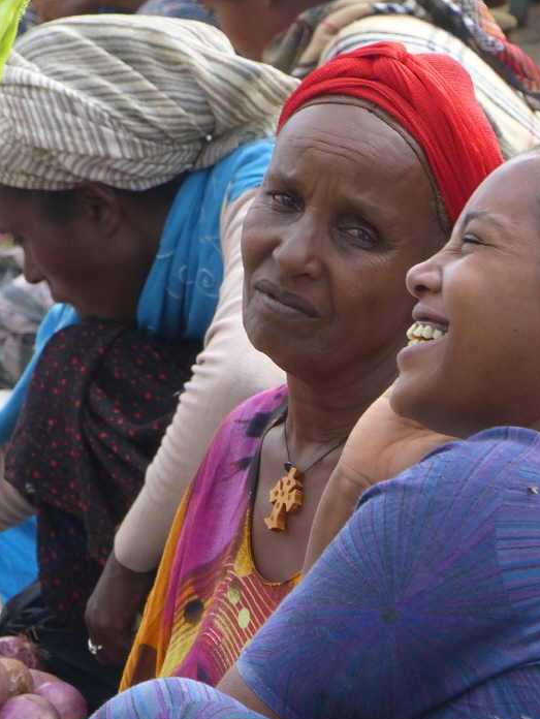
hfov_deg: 5.1
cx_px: 354
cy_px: 334
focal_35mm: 293
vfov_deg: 6.8
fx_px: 6087
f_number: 4
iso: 100
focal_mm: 36.7
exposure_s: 1/250
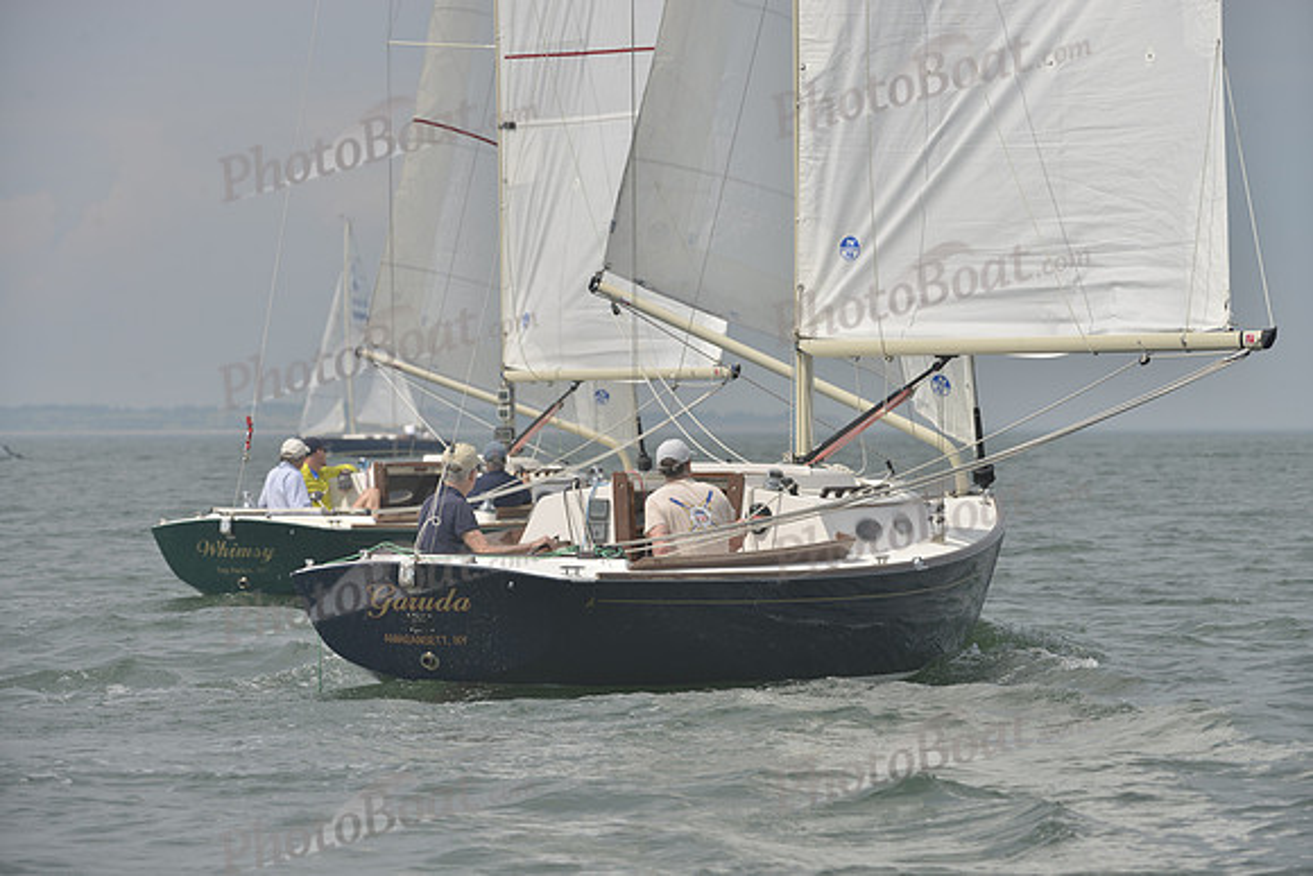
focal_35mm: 200
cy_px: 438
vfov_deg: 6.9
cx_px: 656
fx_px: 7296
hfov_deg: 10.3
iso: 200
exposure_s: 1/1000
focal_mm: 200
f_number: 8
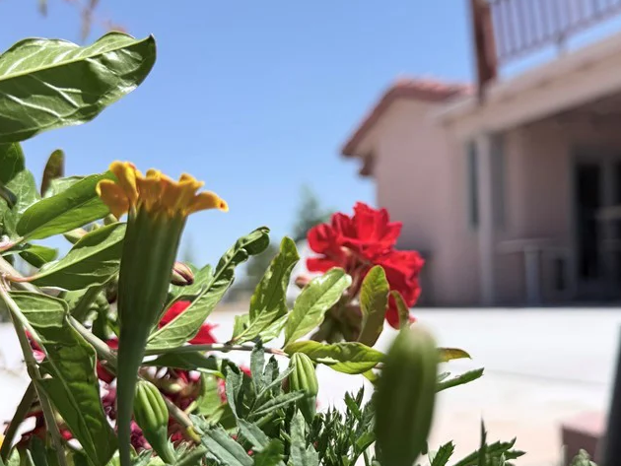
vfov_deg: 36.8
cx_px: 359
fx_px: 700
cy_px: 268
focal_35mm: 39
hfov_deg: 47.7
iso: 80
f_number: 1.78
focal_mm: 6.76
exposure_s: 1/5714
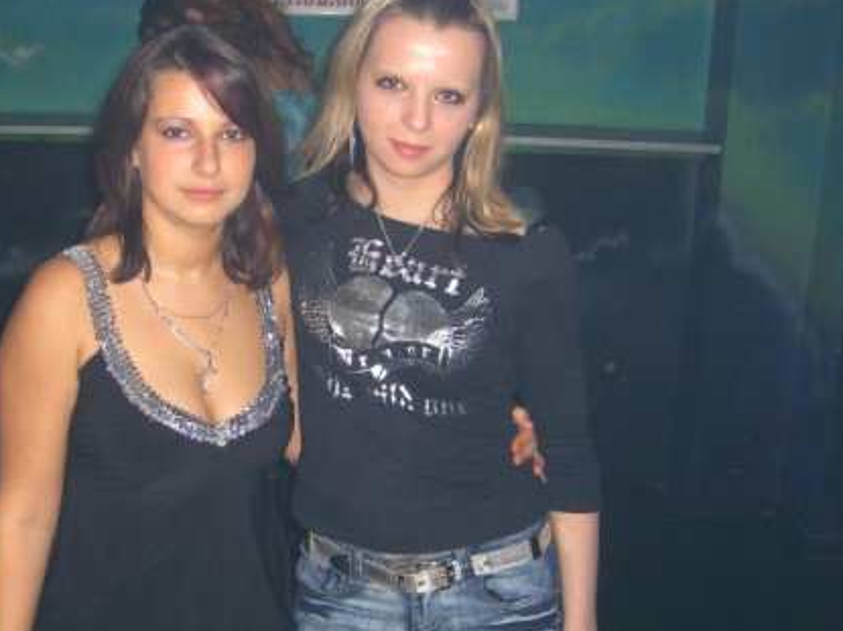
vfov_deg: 26.5
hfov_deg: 34.5
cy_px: 319
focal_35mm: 55
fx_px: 1339
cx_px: 264
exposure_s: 1/60
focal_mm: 7.9
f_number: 2.8
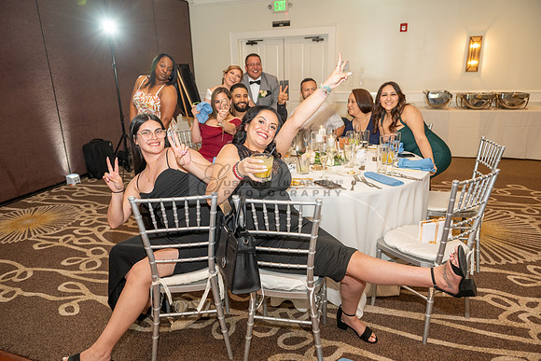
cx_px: 270
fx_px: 361
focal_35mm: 24
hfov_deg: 73.7
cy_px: 180
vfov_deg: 53.2
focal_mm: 24
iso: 800
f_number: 3.5
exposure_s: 1/125
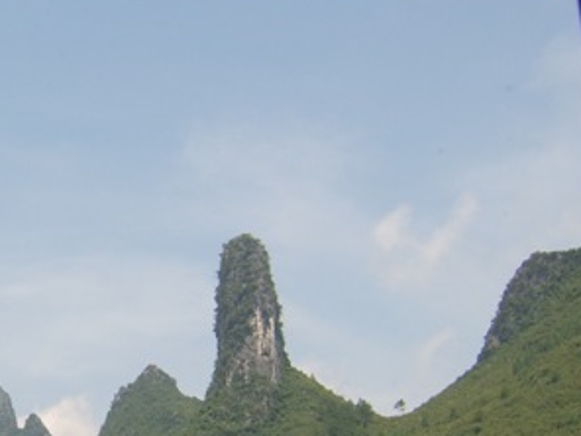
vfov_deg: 21.5
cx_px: -20
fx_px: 1125
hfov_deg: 27.1
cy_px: 381
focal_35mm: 67
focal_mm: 8.13
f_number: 6.7
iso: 50
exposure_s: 1/162
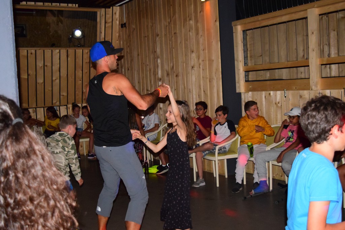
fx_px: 431
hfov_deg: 43.6
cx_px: 172
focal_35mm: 45
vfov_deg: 29.9
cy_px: 115
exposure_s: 1/200
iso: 3200
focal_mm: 30
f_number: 4.2
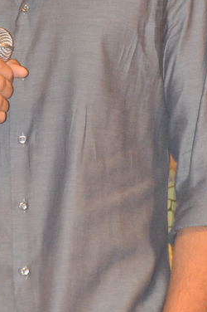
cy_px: 207
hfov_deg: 2.0
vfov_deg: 3.1
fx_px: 5790
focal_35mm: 670
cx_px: 60
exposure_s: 1/125
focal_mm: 105
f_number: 6.3
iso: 640
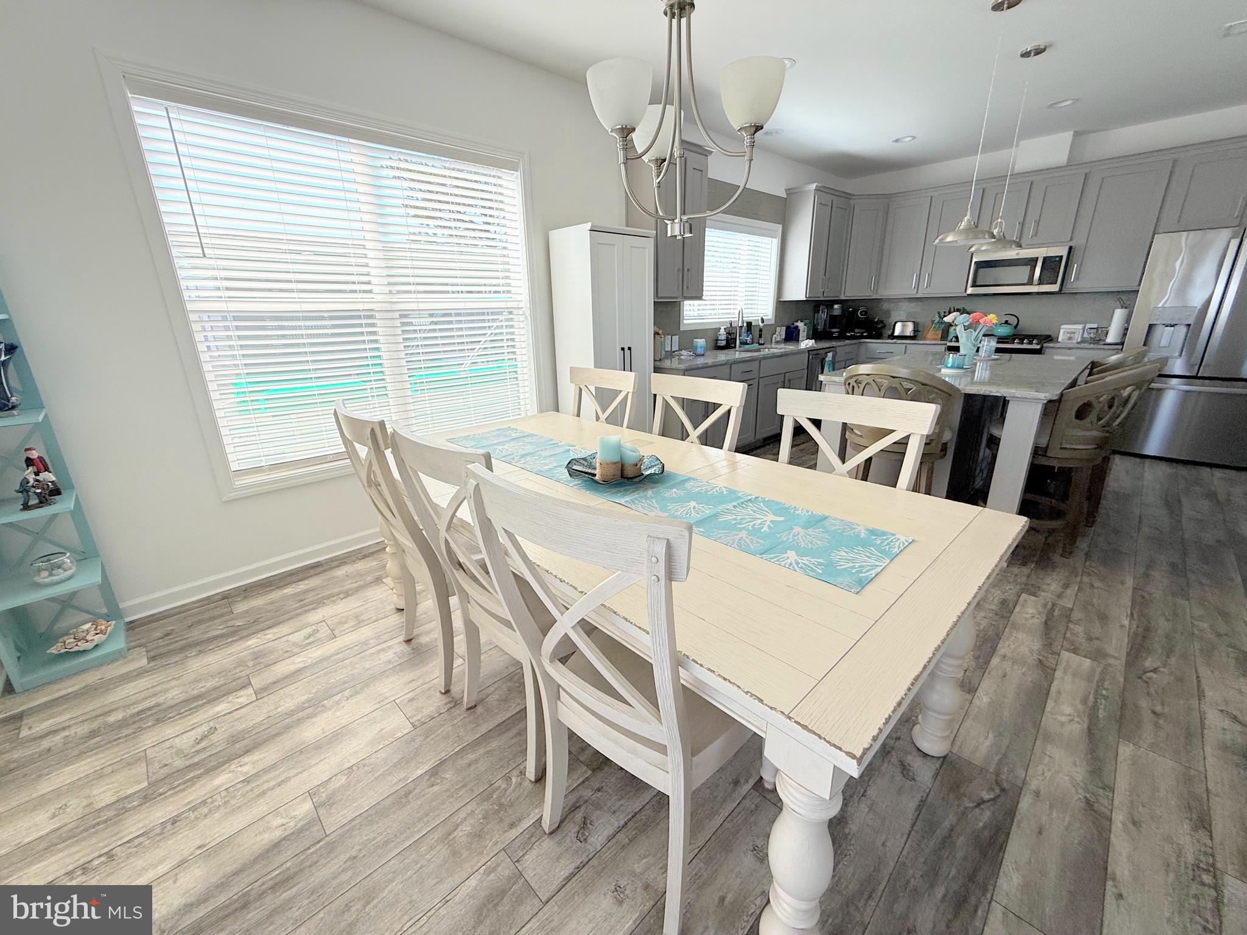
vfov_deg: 85.7
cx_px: 624
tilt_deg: -17.7
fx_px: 504
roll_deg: +1.1
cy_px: 468
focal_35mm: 14
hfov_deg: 102.1
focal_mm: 2.22
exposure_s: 1/374
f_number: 2.2
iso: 64
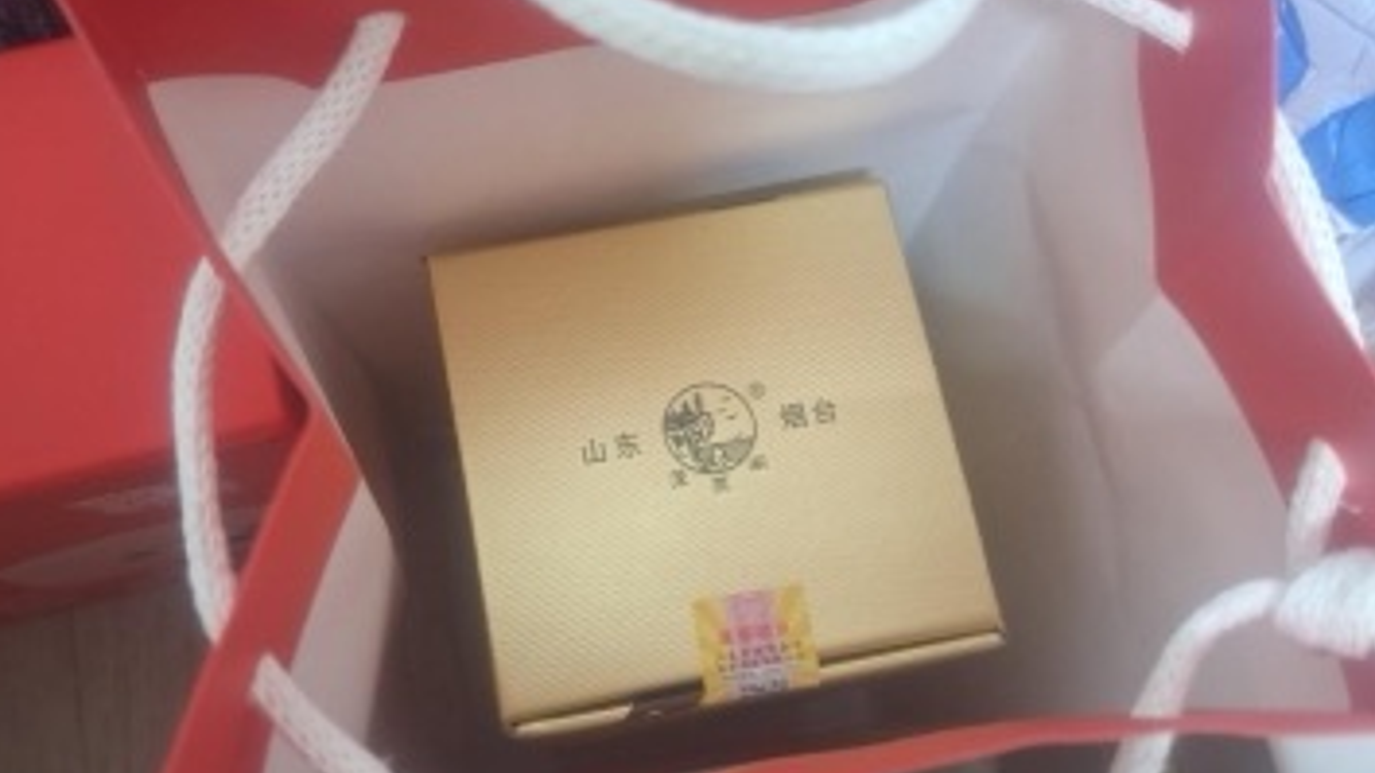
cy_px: 381
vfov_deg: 34.6
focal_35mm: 34
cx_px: 680
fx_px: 1239
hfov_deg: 58.0
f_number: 1.8
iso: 320
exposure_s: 1/24
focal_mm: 5.54
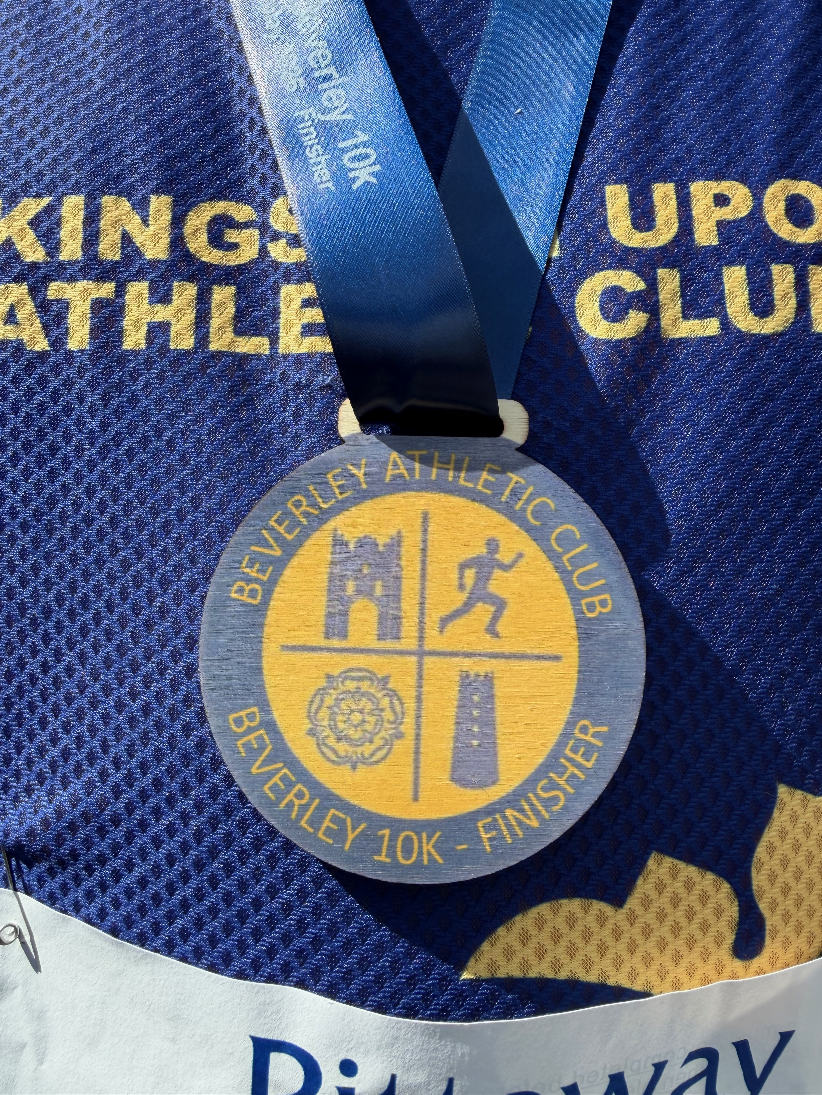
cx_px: 411
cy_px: 548
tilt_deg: -15.4
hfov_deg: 56.8
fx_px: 760
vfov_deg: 71.6
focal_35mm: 24
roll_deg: -0.2
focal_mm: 2.22
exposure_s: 1/777
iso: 25
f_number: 2.2
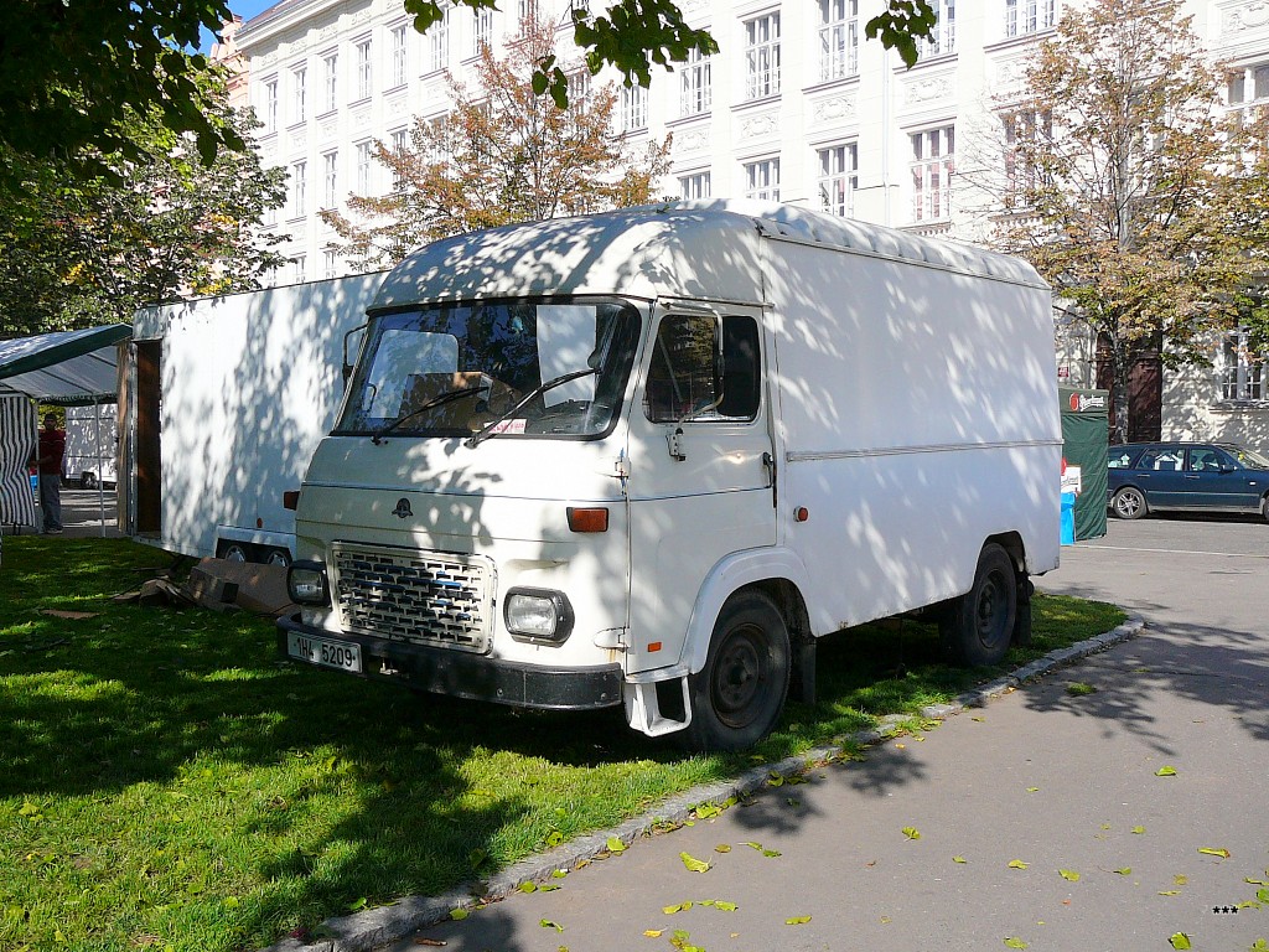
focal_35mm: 35
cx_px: 634
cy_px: 476
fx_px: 1283
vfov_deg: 40.7
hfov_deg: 52.6
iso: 80
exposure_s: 1/500
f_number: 5
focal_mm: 5.2
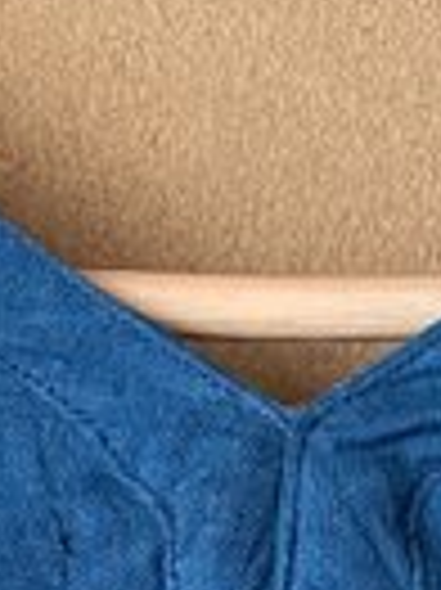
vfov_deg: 10.2
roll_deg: +0.0
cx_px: -531
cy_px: 1421
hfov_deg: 8.2
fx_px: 2875
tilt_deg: -3.3
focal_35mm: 169
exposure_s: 1/60
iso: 200
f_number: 1.6
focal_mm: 4.2
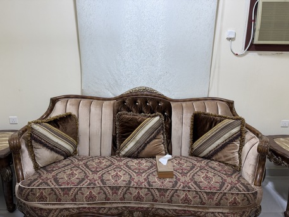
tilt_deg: -13.4
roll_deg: -1.0
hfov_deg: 71.6
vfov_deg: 56.8
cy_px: 108
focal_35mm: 24
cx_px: 144
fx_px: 200
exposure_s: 1/120
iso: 160
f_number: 1.78
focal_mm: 6.76
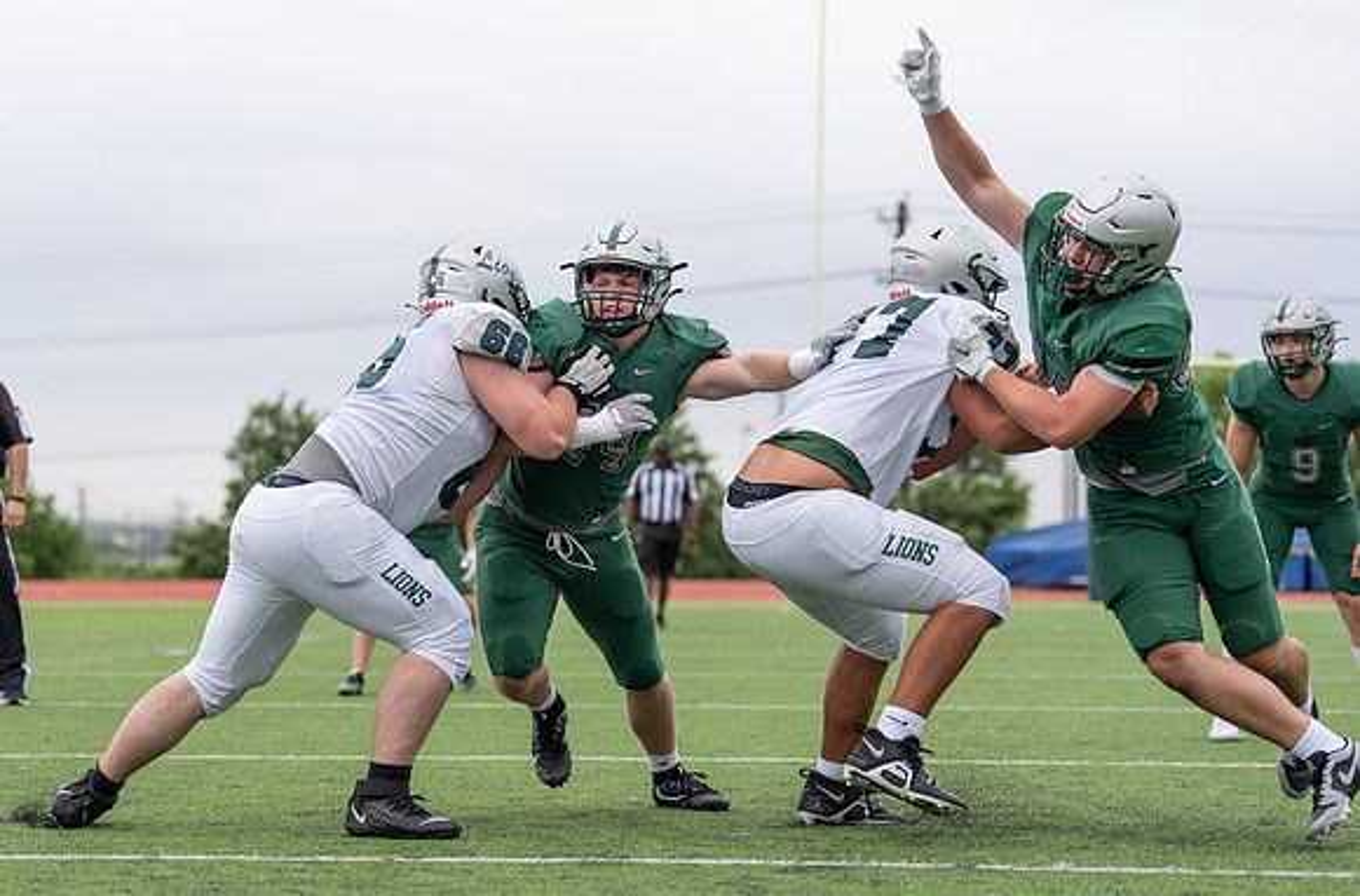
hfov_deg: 19.4
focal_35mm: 105
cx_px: 592
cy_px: 512
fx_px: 3968
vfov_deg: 12.9
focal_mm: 93
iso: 250
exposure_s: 1/1250
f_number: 2.8
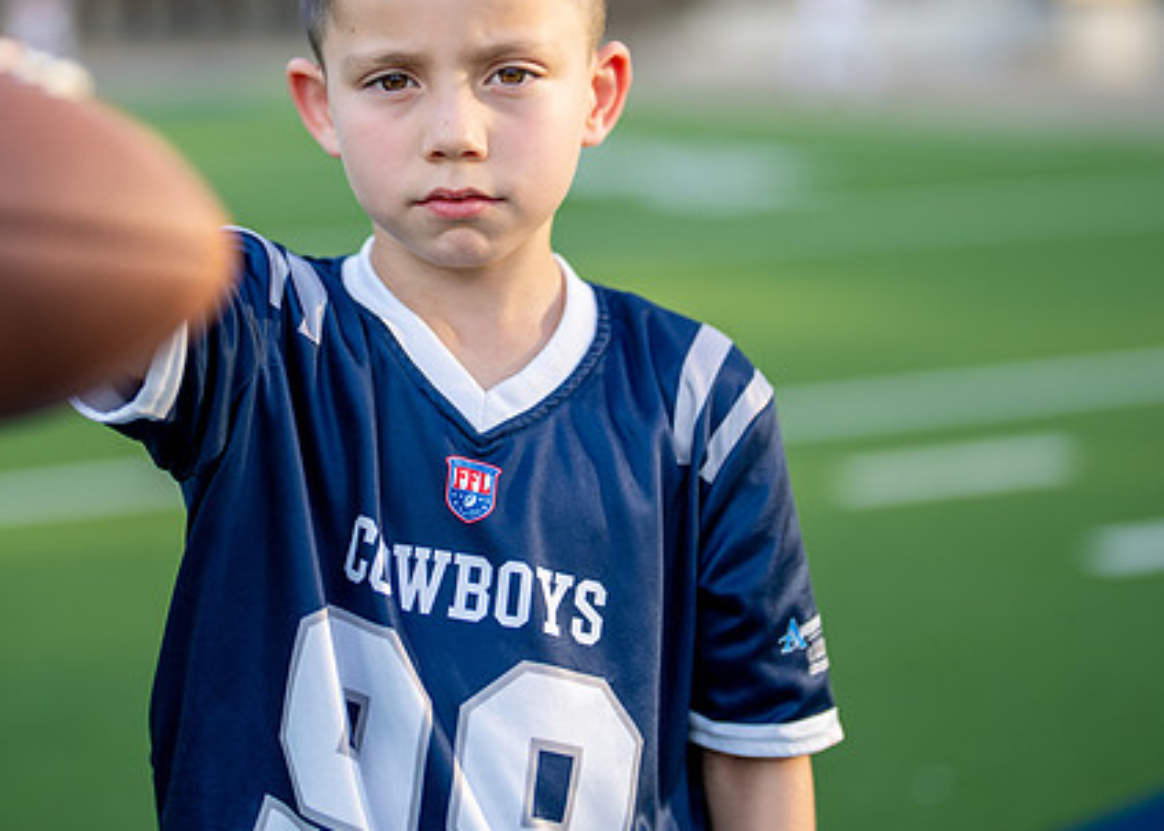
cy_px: 283
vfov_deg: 17.2
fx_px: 2743
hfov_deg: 23.9
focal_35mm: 83
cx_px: 500
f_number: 1.2
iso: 100
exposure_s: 1/2000
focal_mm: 50
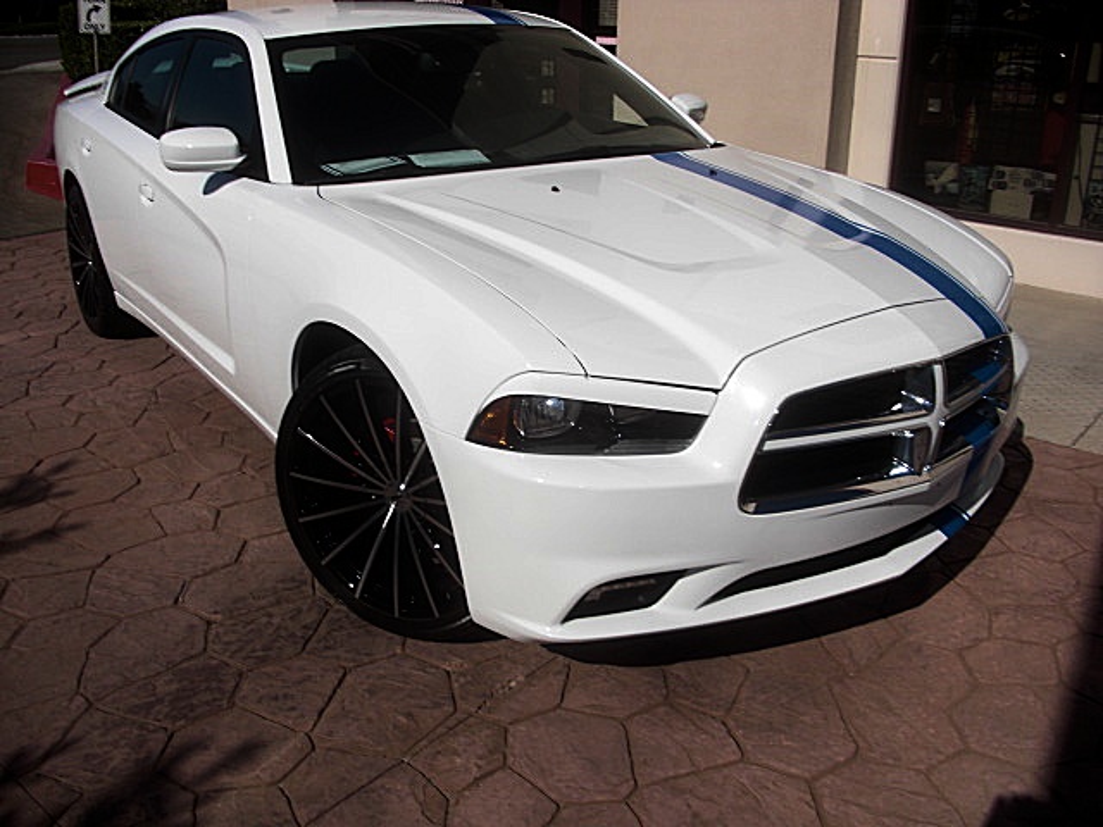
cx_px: 552
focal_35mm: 36
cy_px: 414
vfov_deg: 39.7
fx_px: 1147
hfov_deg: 51.4
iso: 50
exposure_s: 1/320
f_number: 7.9
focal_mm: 6.3
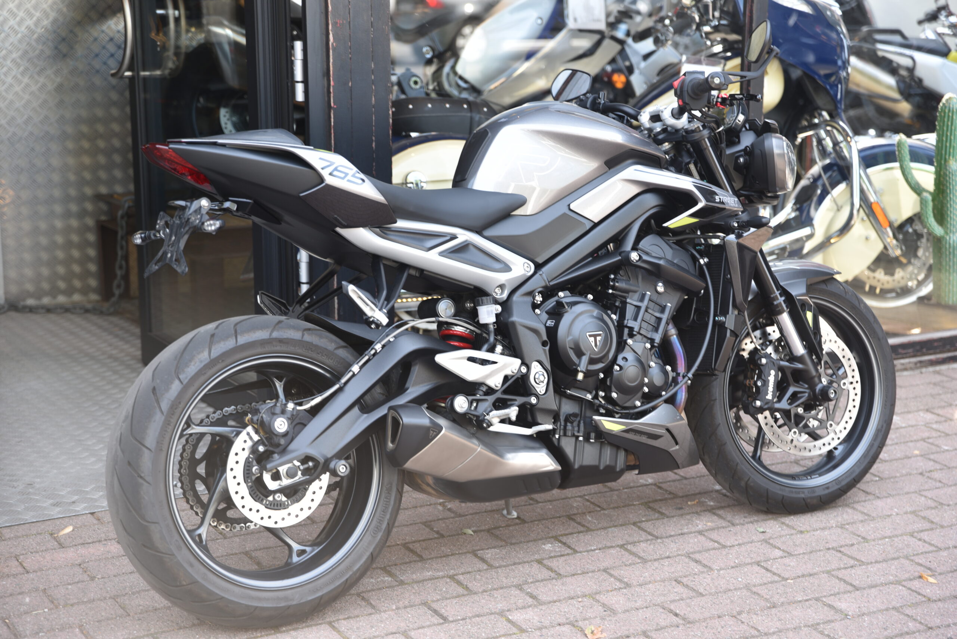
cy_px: 320
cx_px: 478
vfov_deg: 19.5
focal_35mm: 70
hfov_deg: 28.8
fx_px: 1861
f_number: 3.2
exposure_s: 1/60
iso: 100
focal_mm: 70
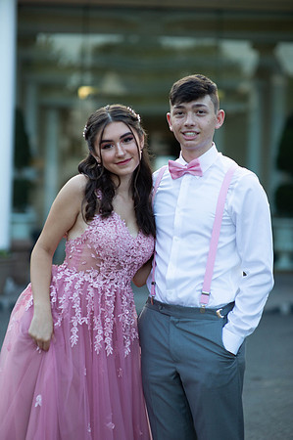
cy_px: 220
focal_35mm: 85
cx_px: 146
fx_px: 1040
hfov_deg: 16.0
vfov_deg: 23.9
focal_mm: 85
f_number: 2
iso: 250
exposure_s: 1/1600
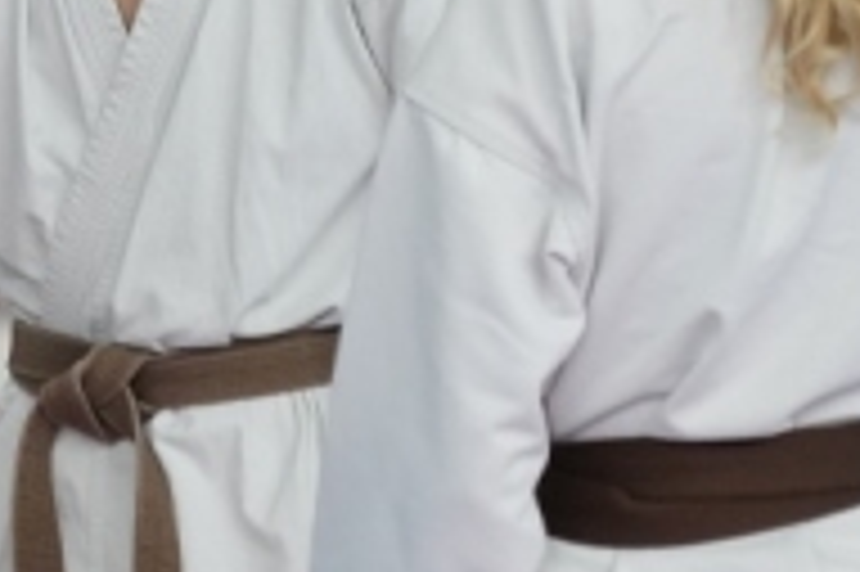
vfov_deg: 3.1
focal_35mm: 439
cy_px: 444
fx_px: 10478
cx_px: -162
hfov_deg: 4.7
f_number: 4
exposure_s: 1/640
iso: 3200
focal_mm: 105
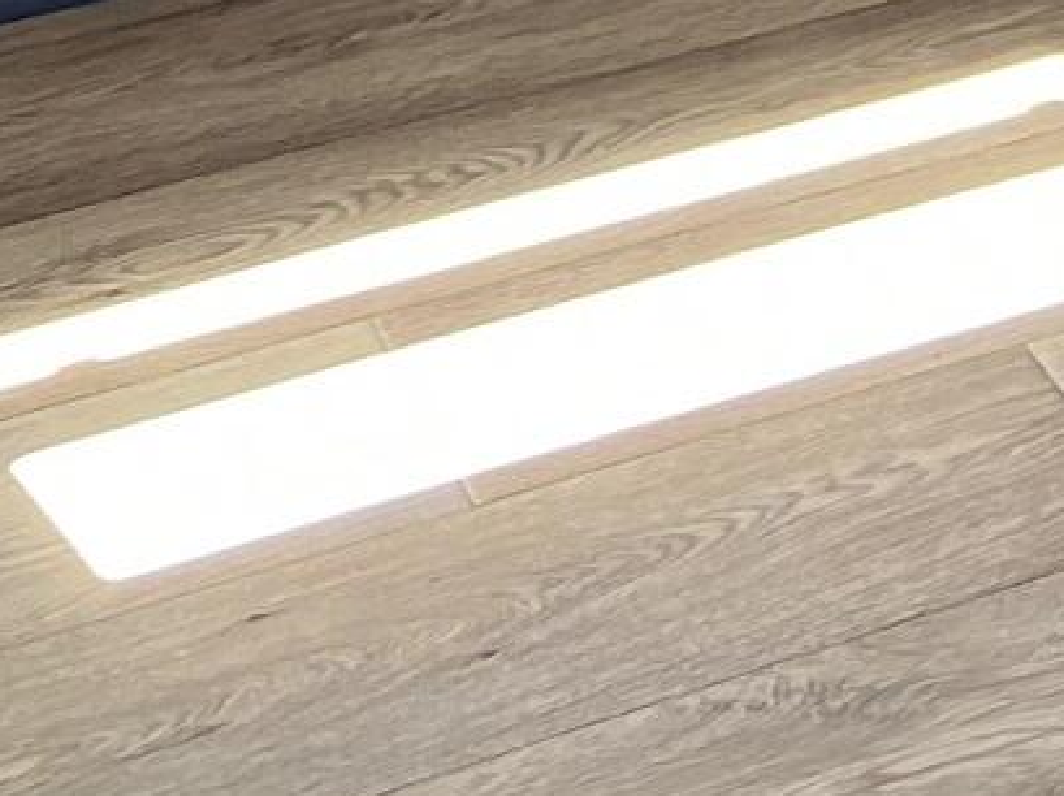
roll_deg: -1.9
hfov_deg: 11.6
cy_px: -1474
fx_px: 4729
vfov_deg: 8.3
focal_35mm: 154
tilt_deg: -10.7
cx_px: 2058
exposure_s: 1/121
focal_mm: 5.7
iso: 100
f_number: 1.5
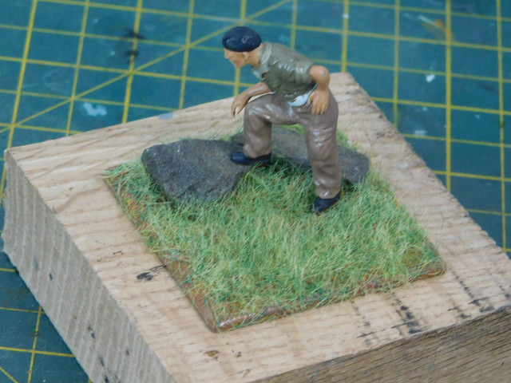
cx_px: 256
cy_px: 192
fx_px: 2982
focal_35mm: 202
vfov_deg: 7.4
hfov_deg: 9.8
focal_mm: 35.9
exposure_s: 1/30
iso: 450
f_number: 5.4
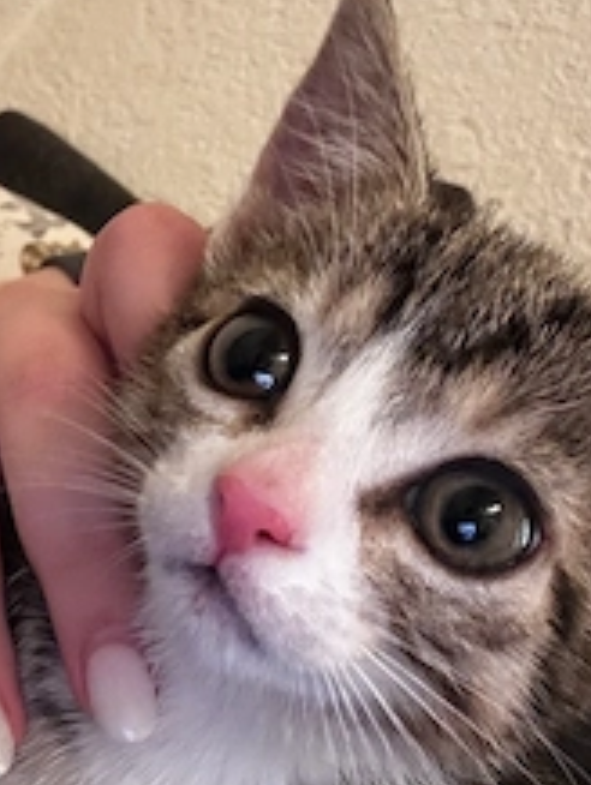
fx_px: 1250
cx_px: 115
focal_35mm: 55
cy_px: 508
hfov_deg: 26.1
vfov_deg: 34.6
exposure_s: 1/20
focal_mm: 2.69
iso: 500
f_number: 1.9
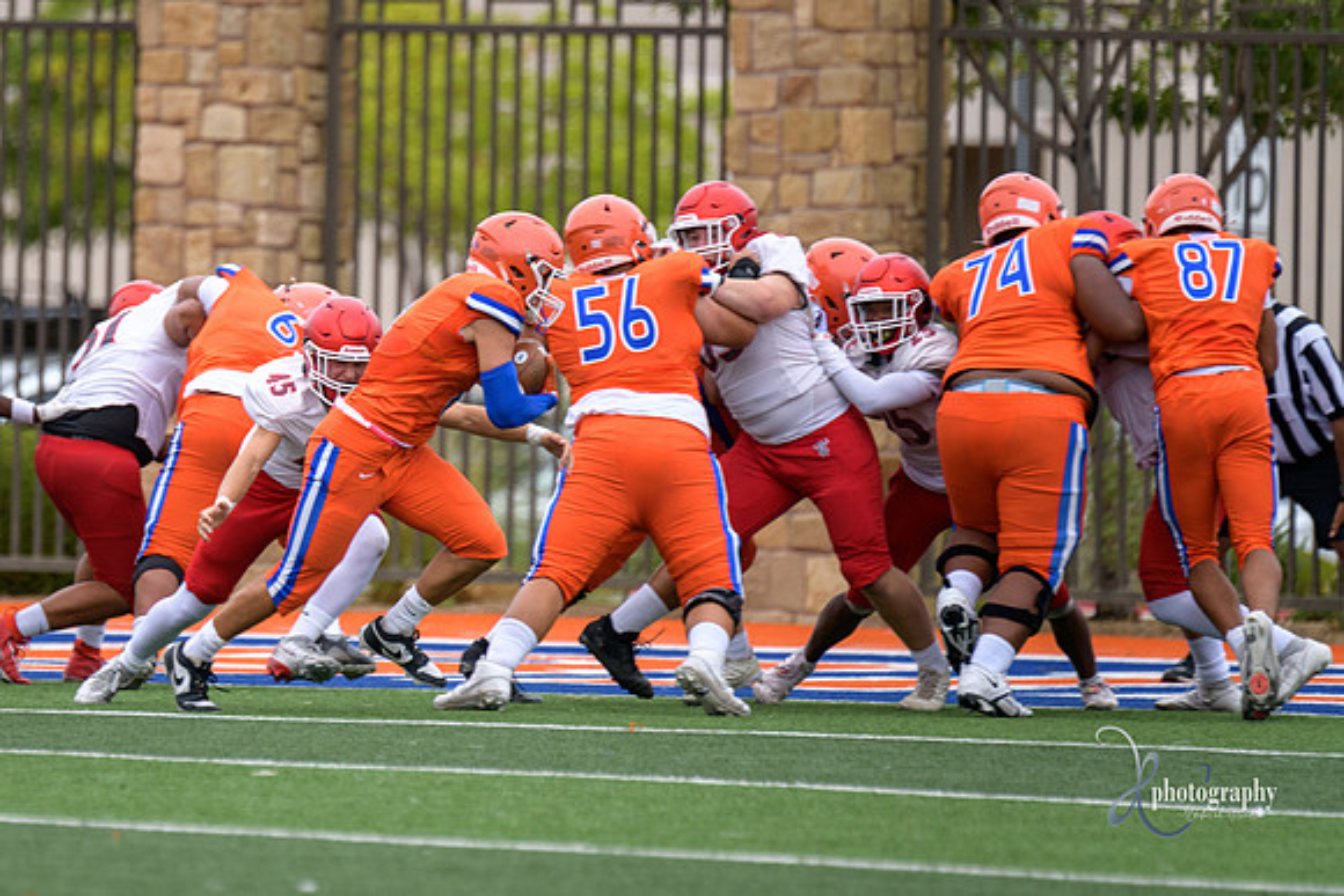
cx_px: 241
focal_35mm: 493
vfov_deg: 2.8
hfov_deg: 4.2
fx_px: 18392
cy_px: 448
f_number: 2.8
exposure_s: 1/1000
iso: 320
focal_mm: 300
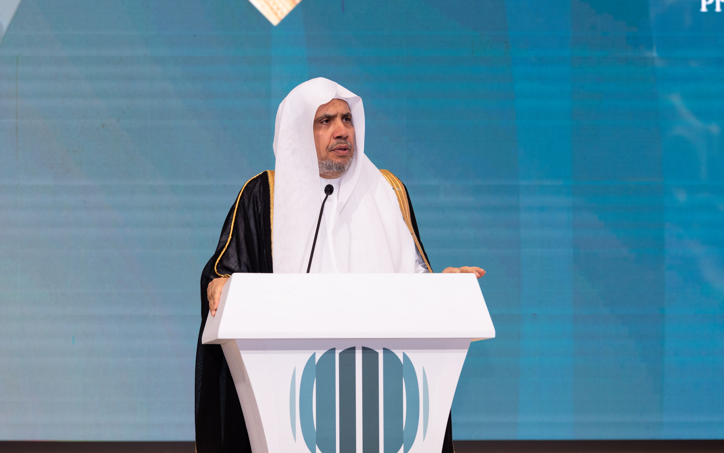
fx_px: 2151
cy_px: 223
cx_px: 366
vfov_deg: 12.0
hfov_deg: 19.1
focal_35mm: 109
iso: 1000
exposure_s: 1/250
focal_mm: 105
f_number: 4
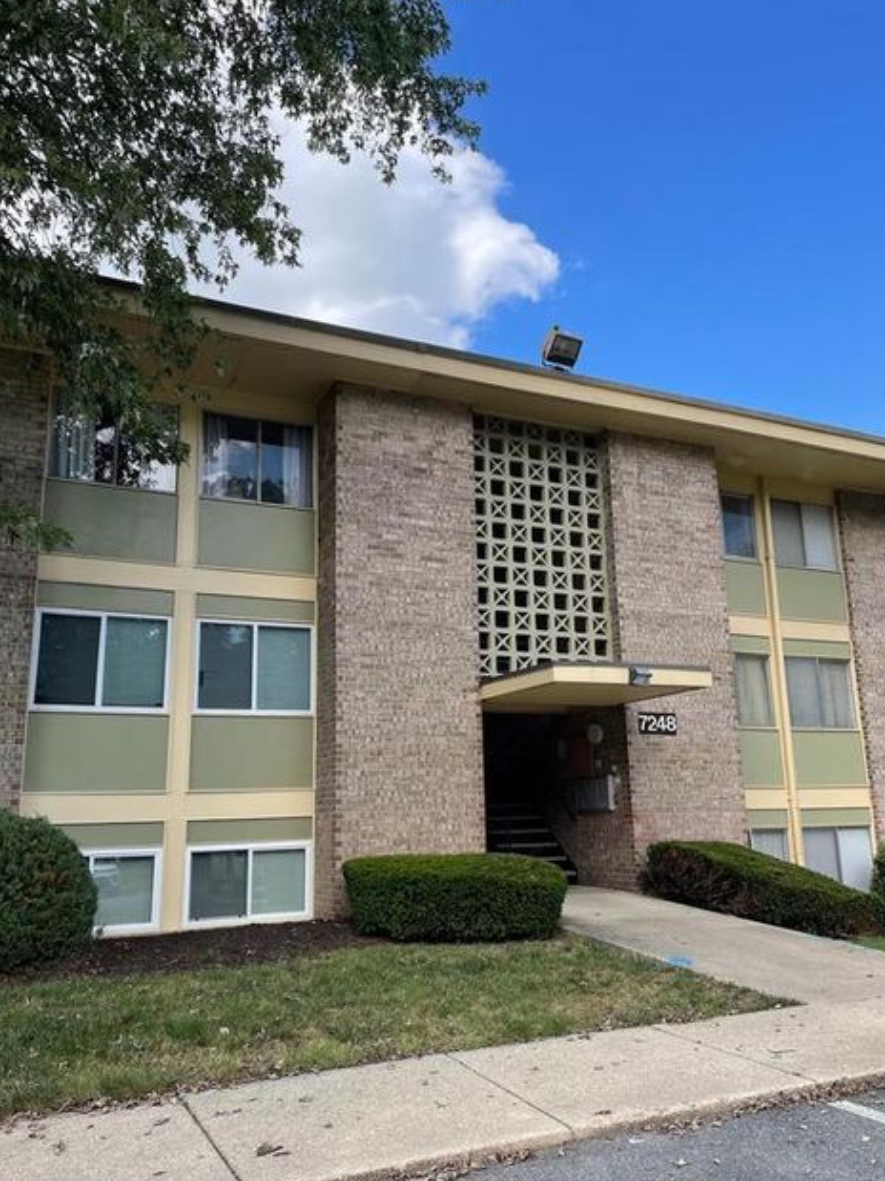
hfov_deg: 49.7
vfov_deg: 63.4
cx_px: 441
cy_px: 615
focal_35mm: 28
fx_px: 955
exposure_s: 1/1195
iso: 32
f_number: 1.6
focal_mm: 4.2
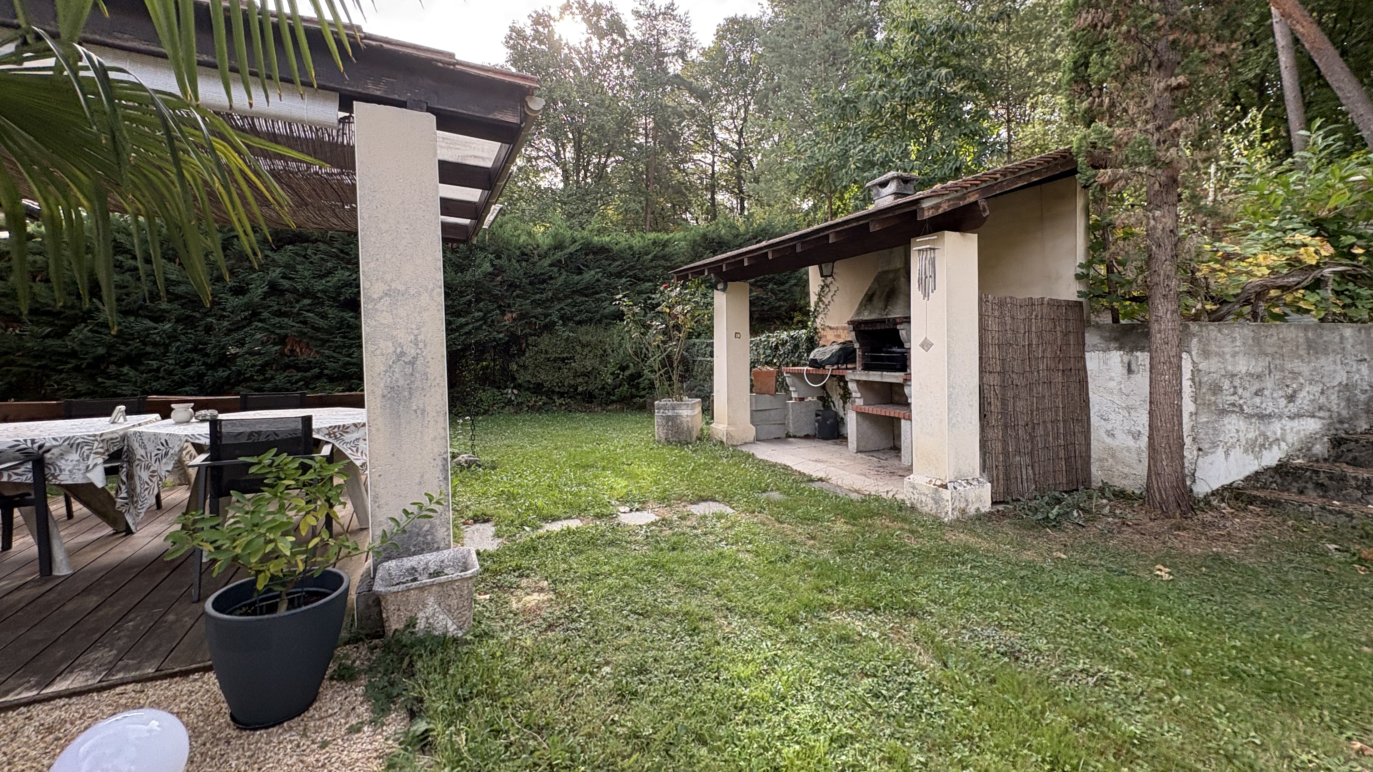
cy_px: 349
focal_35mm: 16
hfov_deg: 99.3
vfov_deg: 66.9
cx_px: 711
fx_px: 582
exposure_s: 1/202
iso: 40
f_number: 2.2
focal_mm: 2.22
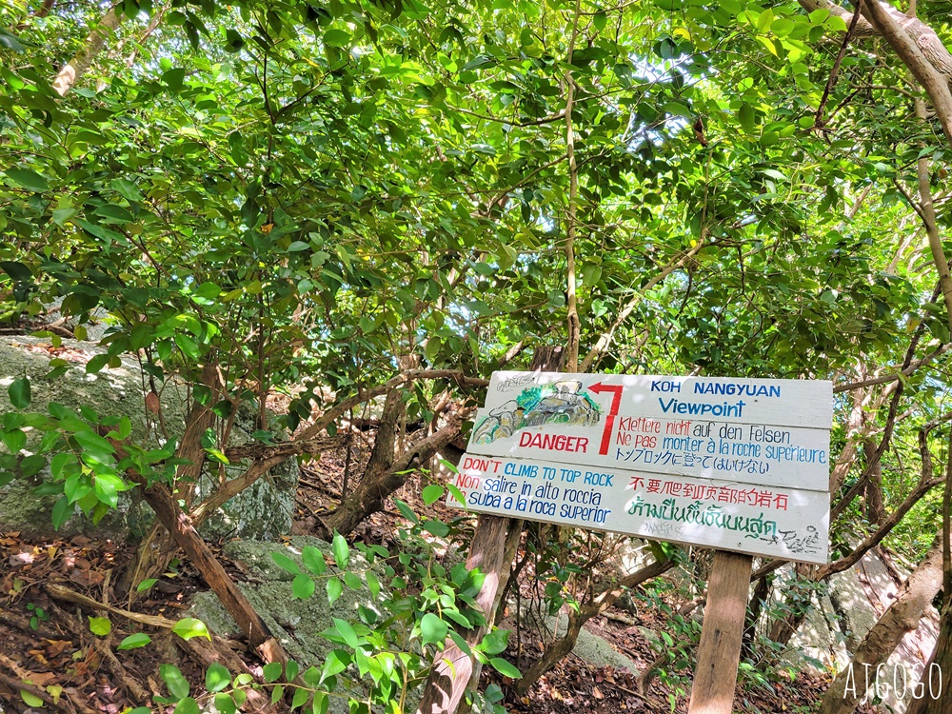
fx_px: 715
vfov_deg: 53.1
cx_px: 476
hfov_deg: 67.3
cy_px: 357
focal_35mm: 26
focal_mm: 5.4
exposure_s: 1/120
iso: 64
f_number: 1.8
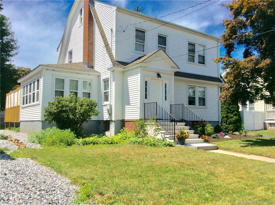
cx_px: 138
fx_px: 254
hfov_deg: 56.9
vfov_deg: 44.0
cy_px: 102
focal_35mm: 32
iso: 32
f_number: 2.4
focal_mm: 3.3
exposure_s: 1/1972
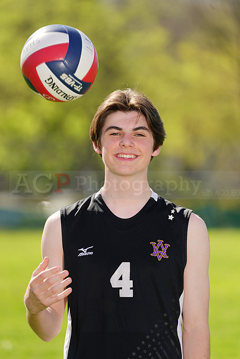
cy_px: 180
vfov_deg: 5.7
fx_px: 3608
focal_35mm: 361
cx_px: 120
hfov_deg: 3.8
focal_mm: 361
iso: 64
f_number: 6.3
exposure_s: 1/200
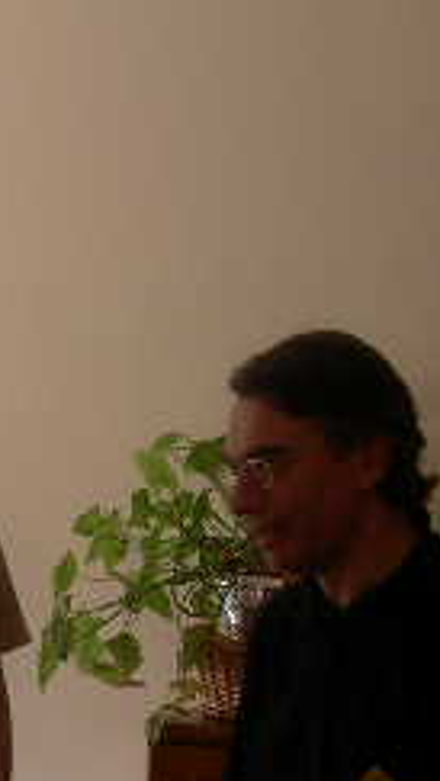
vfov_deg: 19.5
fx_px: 2257
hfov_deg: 10.8
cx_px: -189
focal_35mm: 109
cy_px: 540
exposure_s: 1/31.5
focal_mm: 8
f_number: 2.8
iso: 100
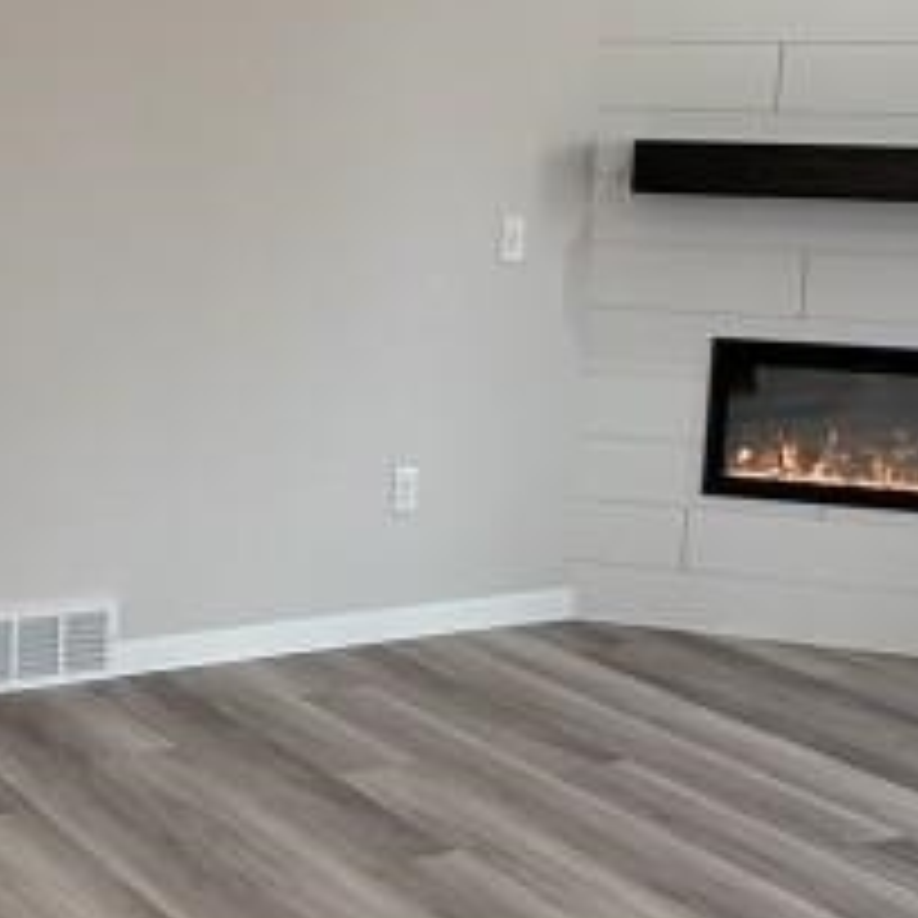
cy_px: 382
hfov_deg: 26.6
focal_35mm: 62
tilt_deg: -8.3
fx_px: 1860
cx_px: 58
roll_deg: -1.5
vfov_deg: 27.7
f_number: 2.2
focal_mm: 2.22
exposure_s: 1/120
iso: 160
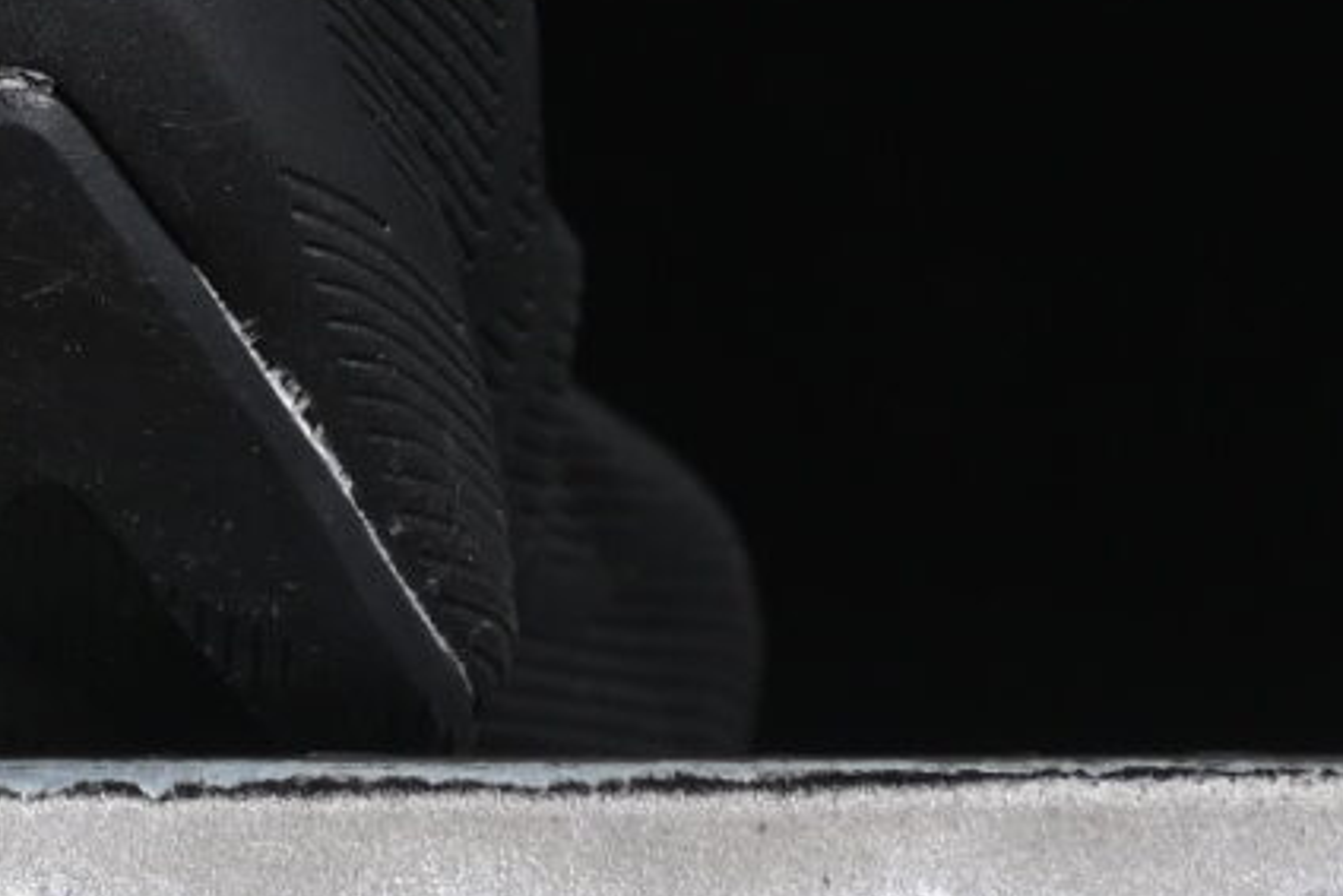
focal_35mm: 453
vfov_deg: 3.0
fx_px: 16904
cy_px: -917
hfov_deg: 4.5
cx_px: -1381
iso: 160
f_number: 6.3
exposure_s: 1/60
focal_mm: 50
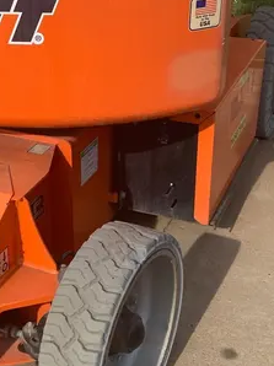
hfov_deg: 22.8
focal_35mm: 64
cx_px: 87
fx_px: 676
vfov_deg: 30.3
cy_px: 203
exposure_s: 1/1610
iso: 25
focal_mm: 4.25
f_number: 1.8
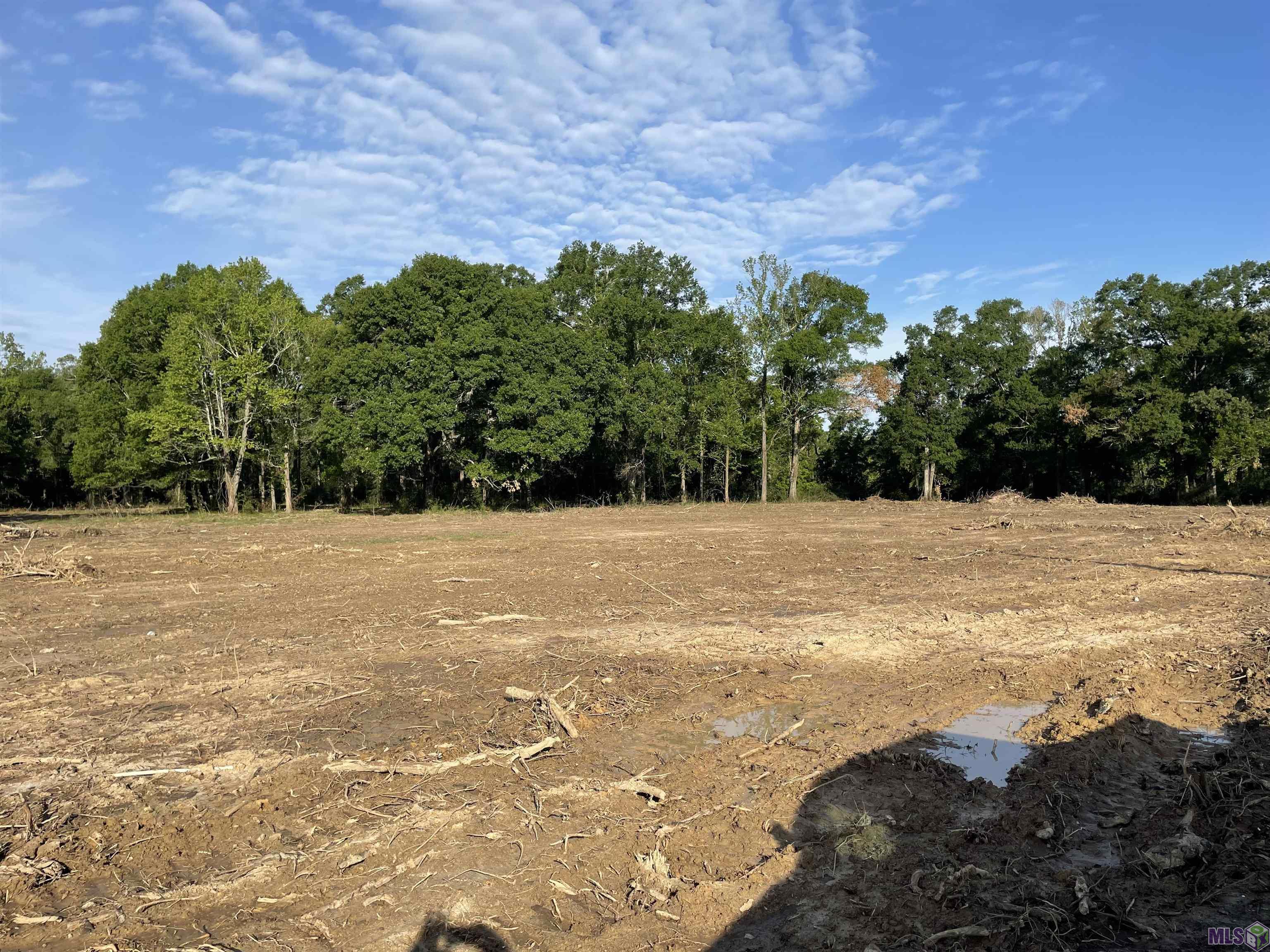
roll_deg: +1.0
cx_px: 635
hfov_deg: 67.3
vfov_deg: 53.1
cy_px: 476
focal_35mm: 26
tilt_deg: +3.7
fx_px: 954
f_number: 1.6
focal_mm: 4.2
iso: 32
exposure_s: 1/2817
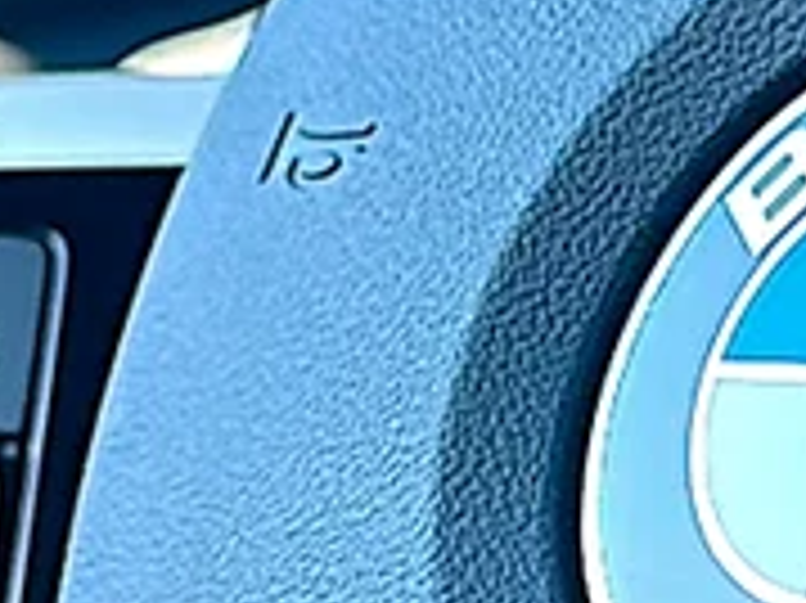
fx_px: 4468
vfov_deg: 7.7
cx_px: 590
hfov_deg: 10.3
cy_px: 358
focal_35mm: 192
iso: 64
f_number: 1.78
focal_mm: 6.86
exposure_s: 1/196
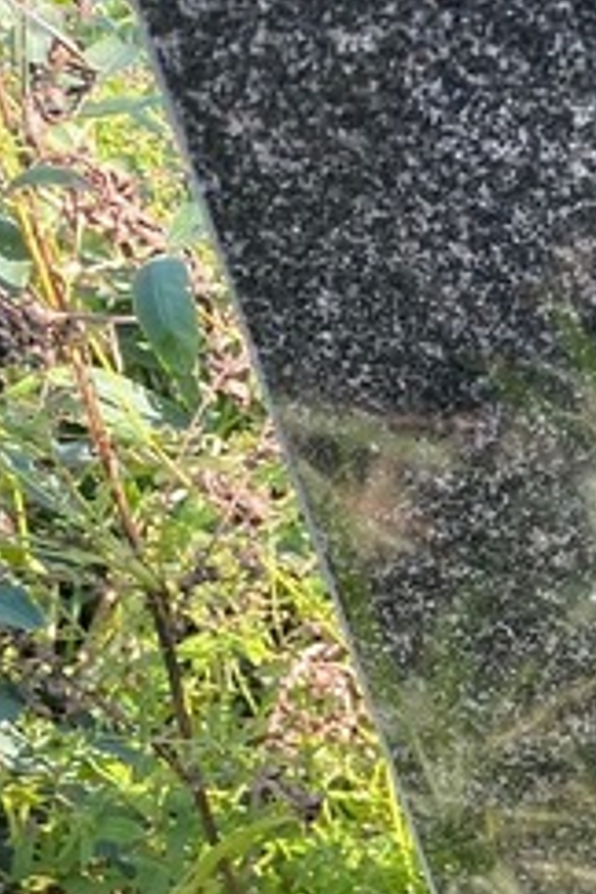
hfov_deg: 12.5
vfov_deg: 21.5
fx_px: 2210
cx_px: 1358
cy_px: 1015
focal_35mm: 89
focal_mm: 4.25
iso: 32
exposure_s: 1/122
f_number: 1.8
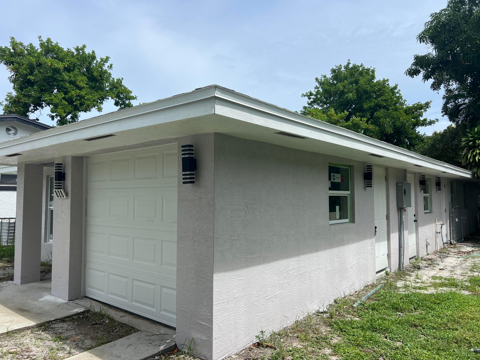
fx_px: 361
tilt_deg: +3.2
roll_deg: +0.5
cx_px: 240
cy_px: 180
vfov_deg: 53.1
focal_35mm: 26
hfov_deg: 67.3
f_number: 1.5
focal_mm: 5.7
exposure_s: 1/5882
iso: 50
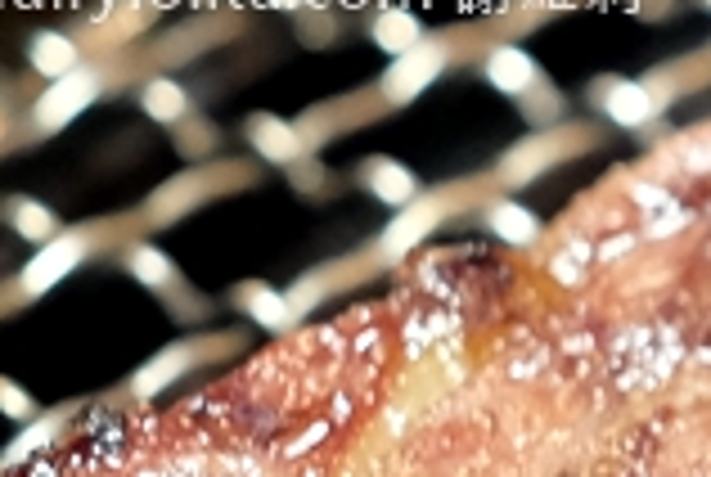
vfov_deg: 6.8
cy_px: 873
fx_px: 3938
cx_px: 1629
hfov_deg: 9.4
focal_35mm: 199
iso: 2000
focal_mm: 23
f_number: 2.8
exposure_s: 1/38
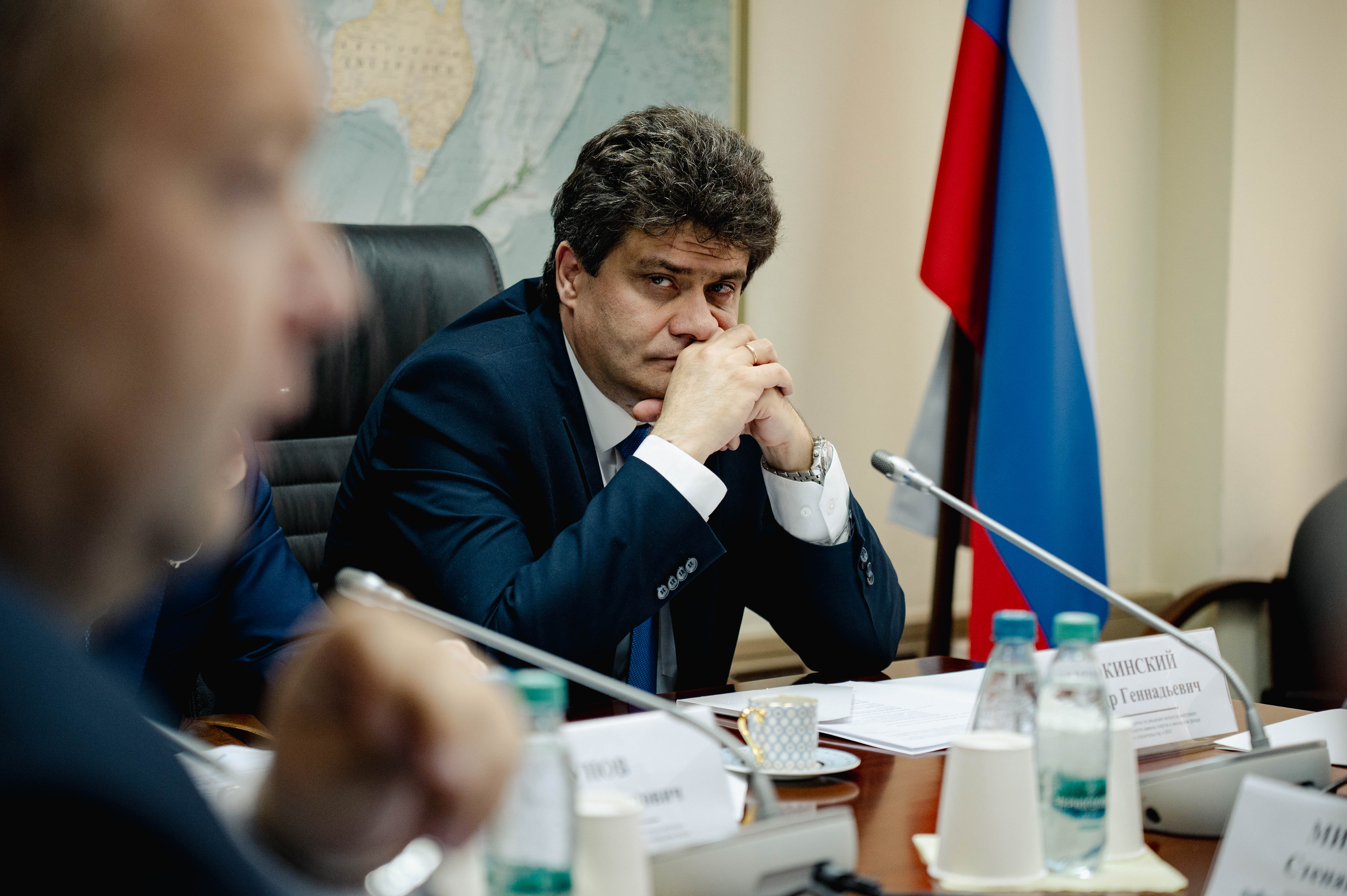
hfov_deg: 27.0
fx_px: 2804
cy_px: 448
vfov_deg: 18.2
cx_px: 674
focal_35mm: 75
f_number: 2.8
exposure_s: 1/250
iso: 1600
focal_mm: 75
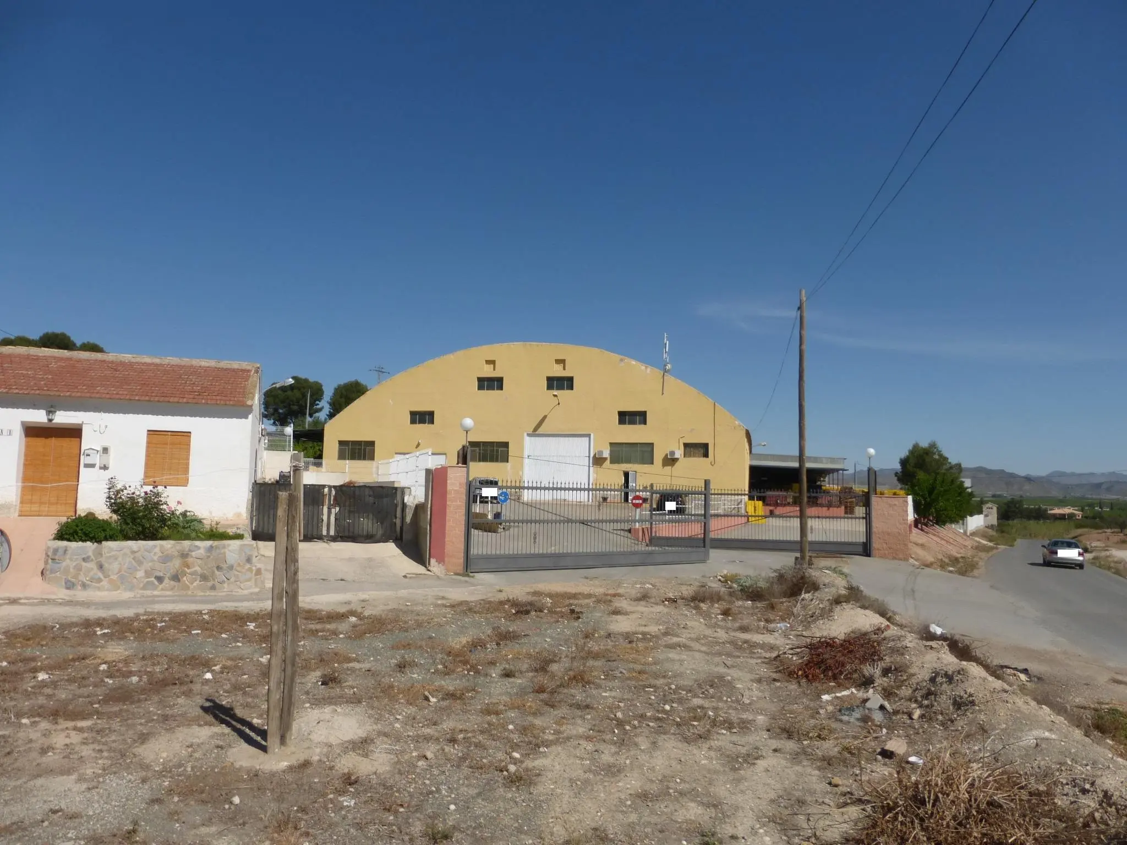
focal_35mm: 24
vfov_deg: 56.8
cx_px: 564
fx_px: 781
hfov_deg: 71.6
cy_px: 422
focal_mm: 4.3
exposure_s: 1/1600
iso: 100
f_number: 4
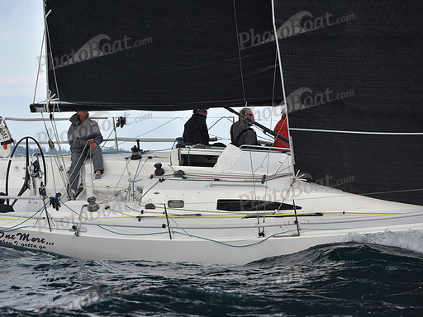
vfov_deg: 7.2
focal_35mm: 207
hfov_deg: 9.6
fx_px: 2529
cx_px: 196
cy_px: 159
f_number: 7.1
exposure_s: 1/800
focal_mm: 190
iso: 400
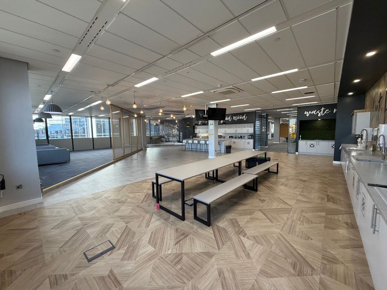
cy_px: 145
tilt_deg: -4.7
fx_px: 157
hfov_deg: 102.1
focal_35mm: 14
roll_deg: +1.1
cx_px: 194
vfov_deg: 85.7
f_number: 2.2
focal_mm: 2.22
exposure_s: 1/121
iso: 320
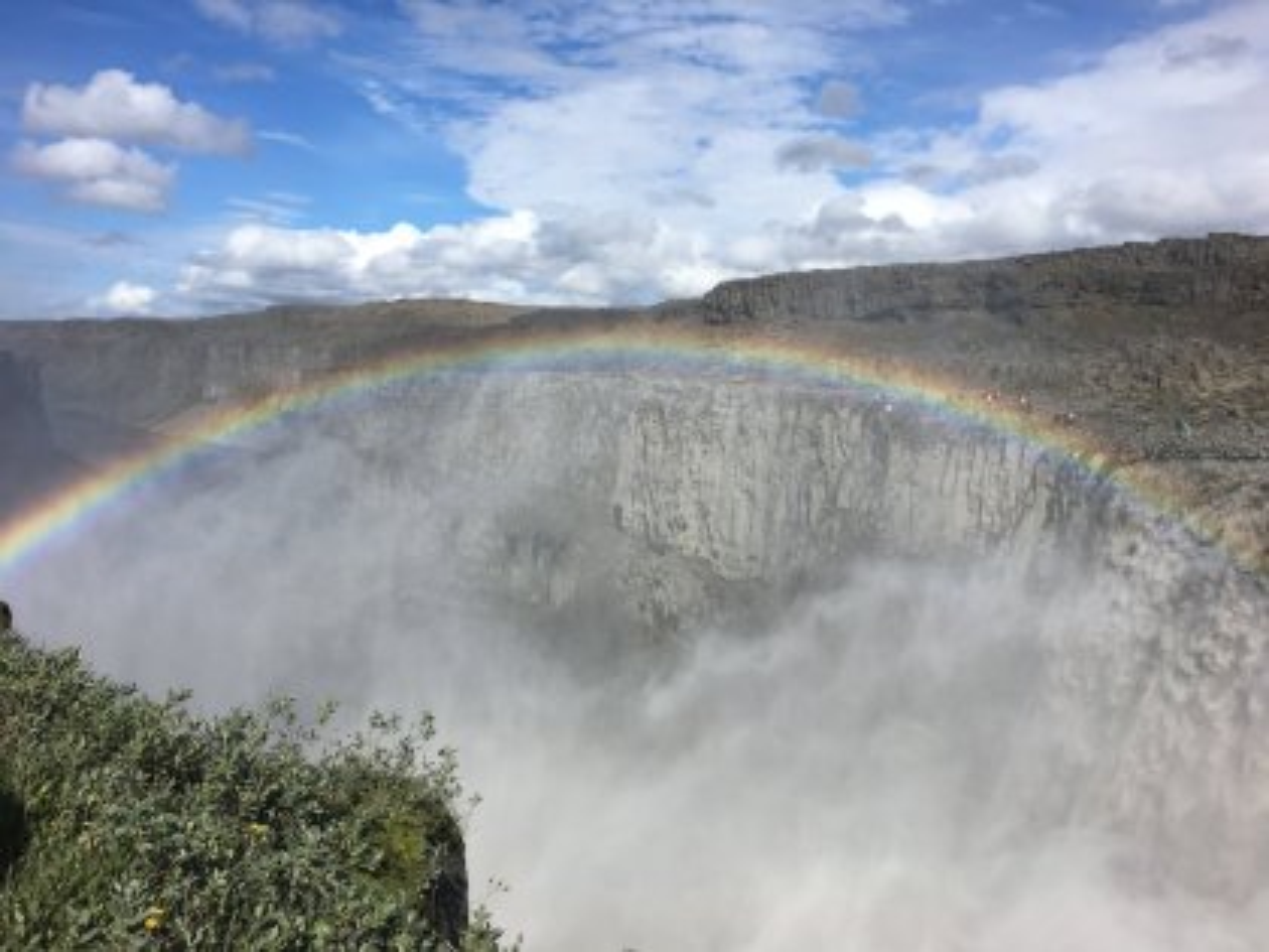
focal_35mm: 29
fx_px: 1063
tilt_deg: -5.4
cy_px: 476
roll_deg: -2.2
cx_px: 634
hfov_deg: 61.7
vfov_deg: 48.2
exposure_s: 1/2849
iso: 25
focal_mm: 4.15
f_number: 2.2
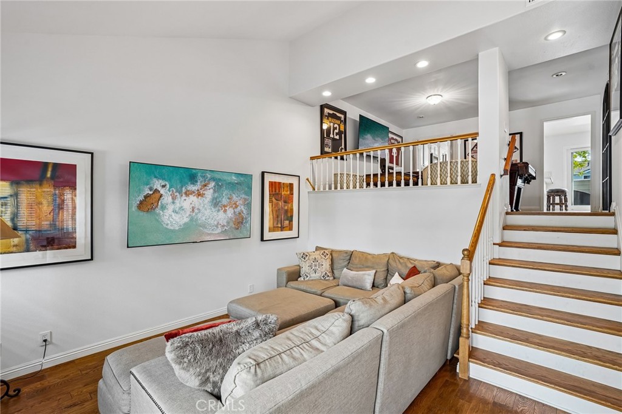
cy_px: 207
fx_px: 276
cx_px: 311
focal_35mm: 16
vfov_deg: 73.7
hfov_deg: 96.8
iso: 400
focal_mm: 16
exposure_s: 1/13
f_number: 8
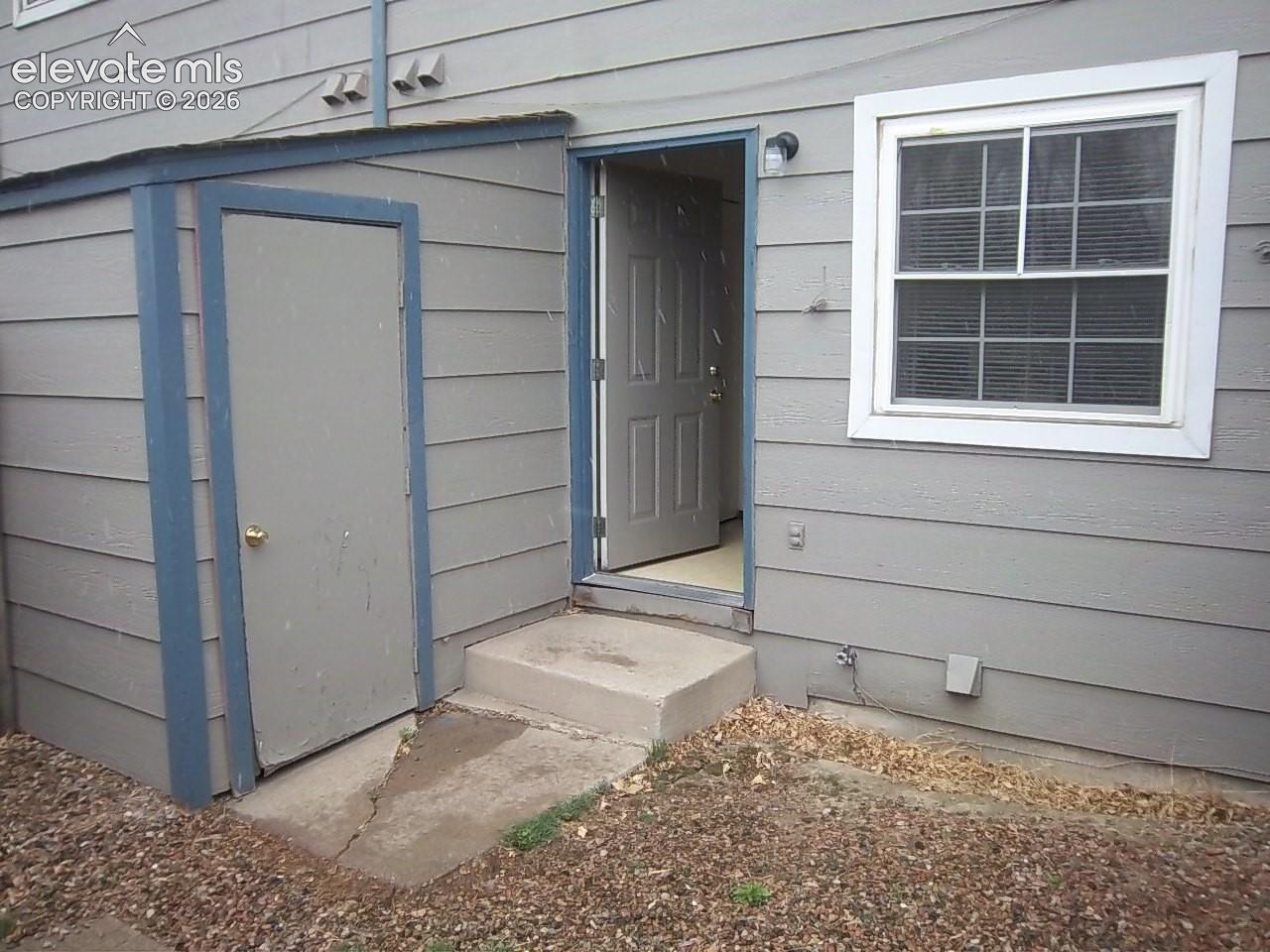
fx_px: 1027
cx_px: 635
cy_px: 476
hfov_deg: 63.4
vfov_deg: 49.7
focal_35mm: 28
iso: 64
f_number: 3.5
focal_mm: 5.1
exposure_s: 1/125
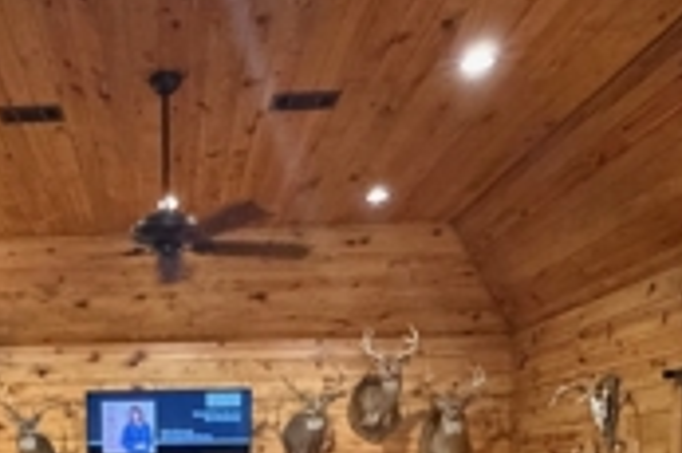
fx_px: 852
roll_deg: +1.1
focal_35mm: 45
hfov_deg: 41.4
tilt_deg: -4.6
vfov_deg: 26.6
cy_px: 536
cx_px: 120
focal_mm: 2.22
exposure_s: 1/40
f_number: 2.2
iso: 1250
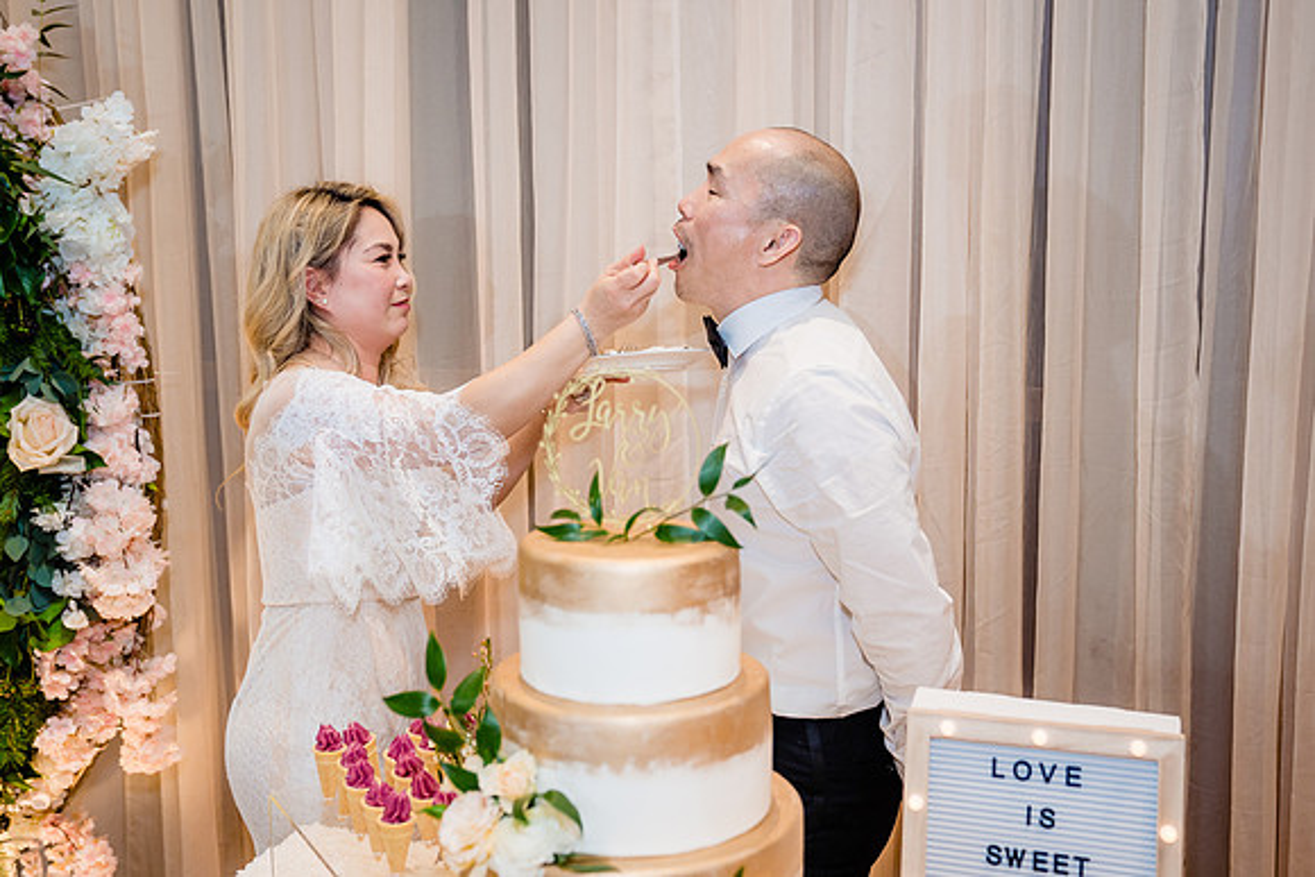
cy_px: 404
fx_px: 1453
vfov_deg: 33.6
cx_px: 644
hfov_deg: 48.7
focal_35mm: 40
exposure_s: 1/160
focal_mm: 36
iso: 1000
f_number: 4
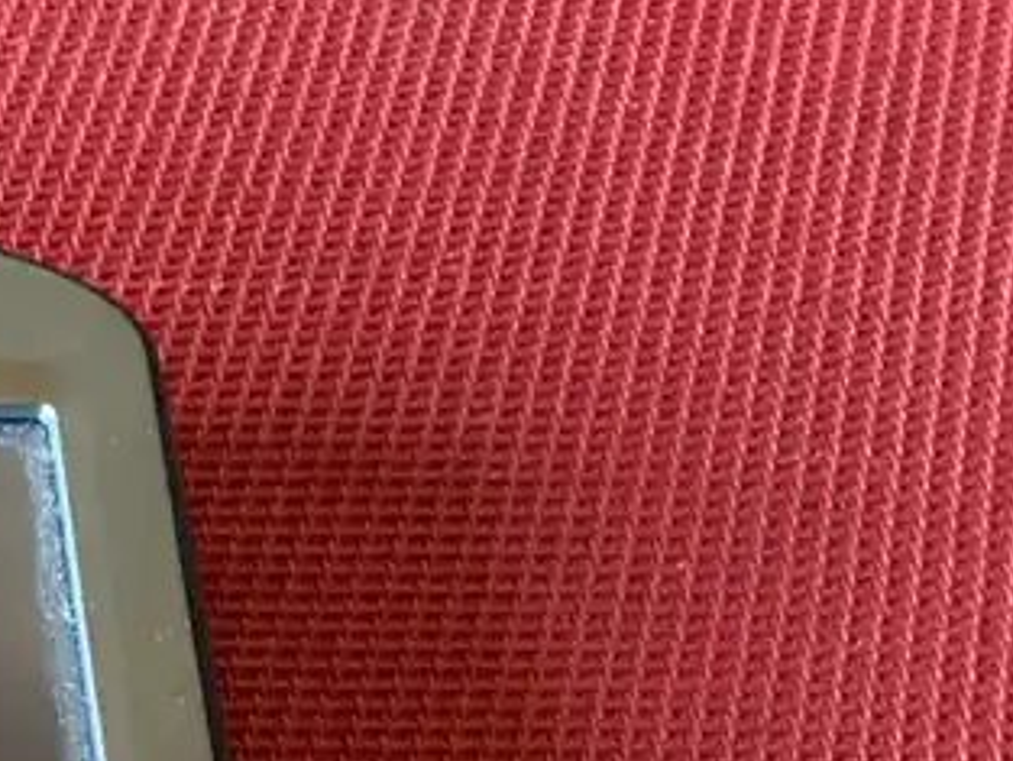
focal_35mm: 99
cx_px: -502
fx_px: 2898
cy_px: 1078
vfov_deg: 14.2
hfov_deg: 17.8
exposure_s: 1/50
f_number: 2.4
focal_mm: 3.3
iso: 320
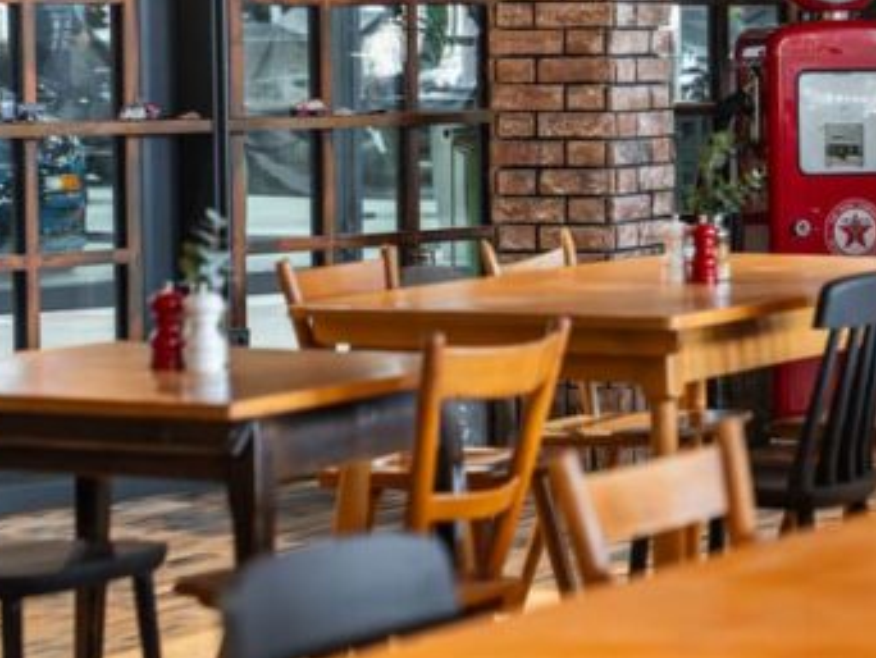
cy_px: 225
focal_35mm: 151
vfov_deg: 9.8
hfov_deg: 13.0
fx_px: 3824
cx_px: 781
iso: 10000
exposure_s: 1/500
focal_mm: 70
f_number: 3.2
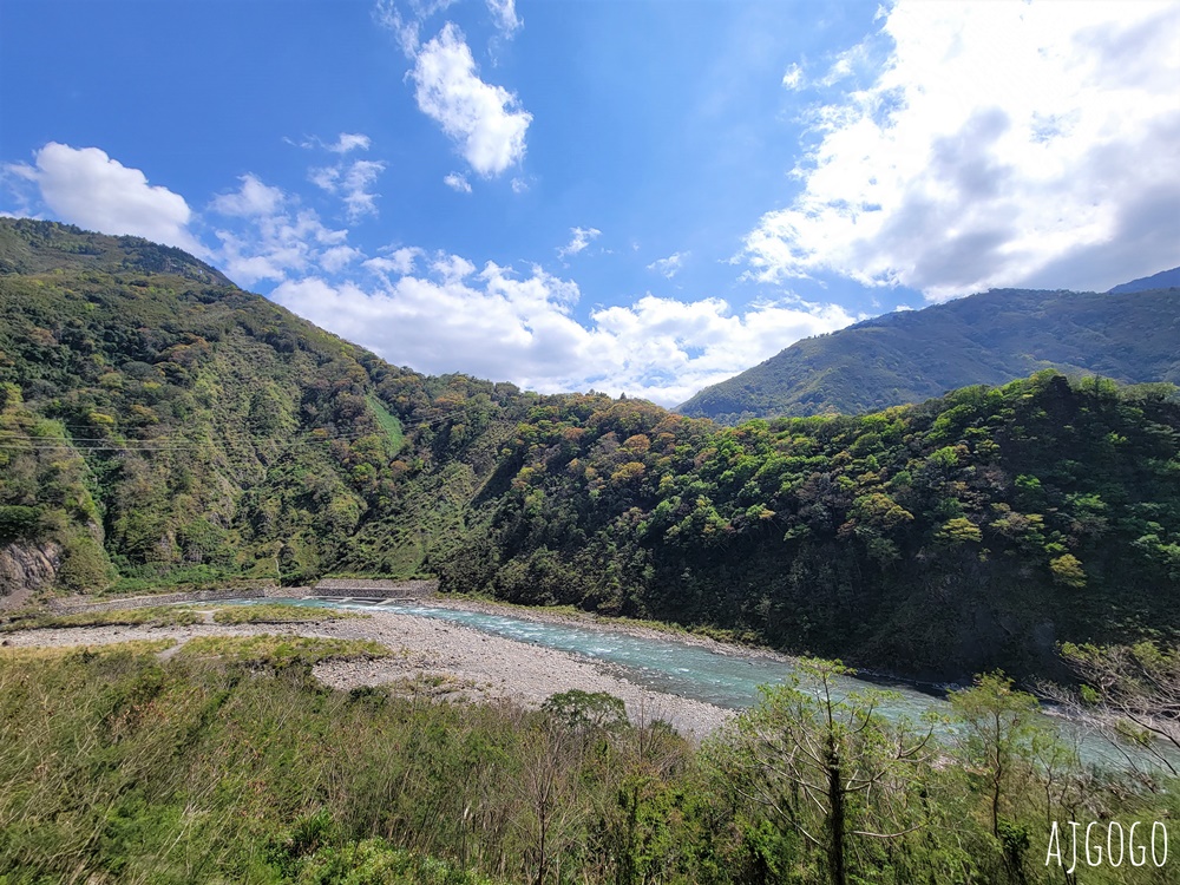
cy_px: 442
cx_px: 590
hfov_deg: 106.2
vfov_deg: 89.9
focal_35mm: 13
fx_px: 443
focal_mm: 2.2
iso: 50
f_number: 2.2
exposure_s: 1/2043
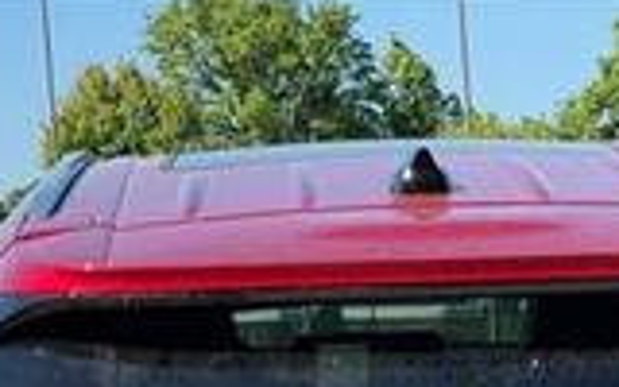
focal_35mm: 160
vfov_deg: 7.9
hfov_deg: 13.1
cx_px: 286
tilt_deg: -7.9
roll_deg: +2.7
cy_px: 720
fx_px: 2699
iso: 80
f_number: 1.78
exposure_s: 1/2088
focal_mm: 6.76
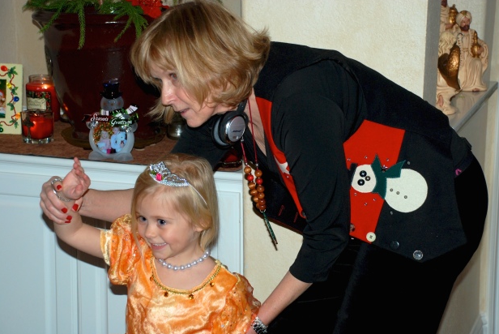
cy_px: 169
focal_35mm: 81
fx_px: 1124
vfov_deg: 16.9
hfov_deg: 25.0
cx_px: 257
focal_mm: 52
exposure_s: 1/60
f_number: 5
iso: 200
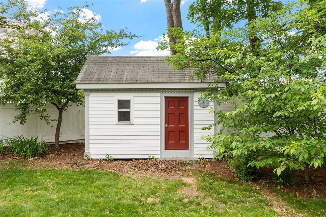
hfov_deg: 65.5
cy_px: 108
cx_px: 163
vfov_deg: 46.4
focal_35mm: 28
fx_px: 254
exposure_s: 1/125
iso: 125
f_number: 8
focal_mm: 19
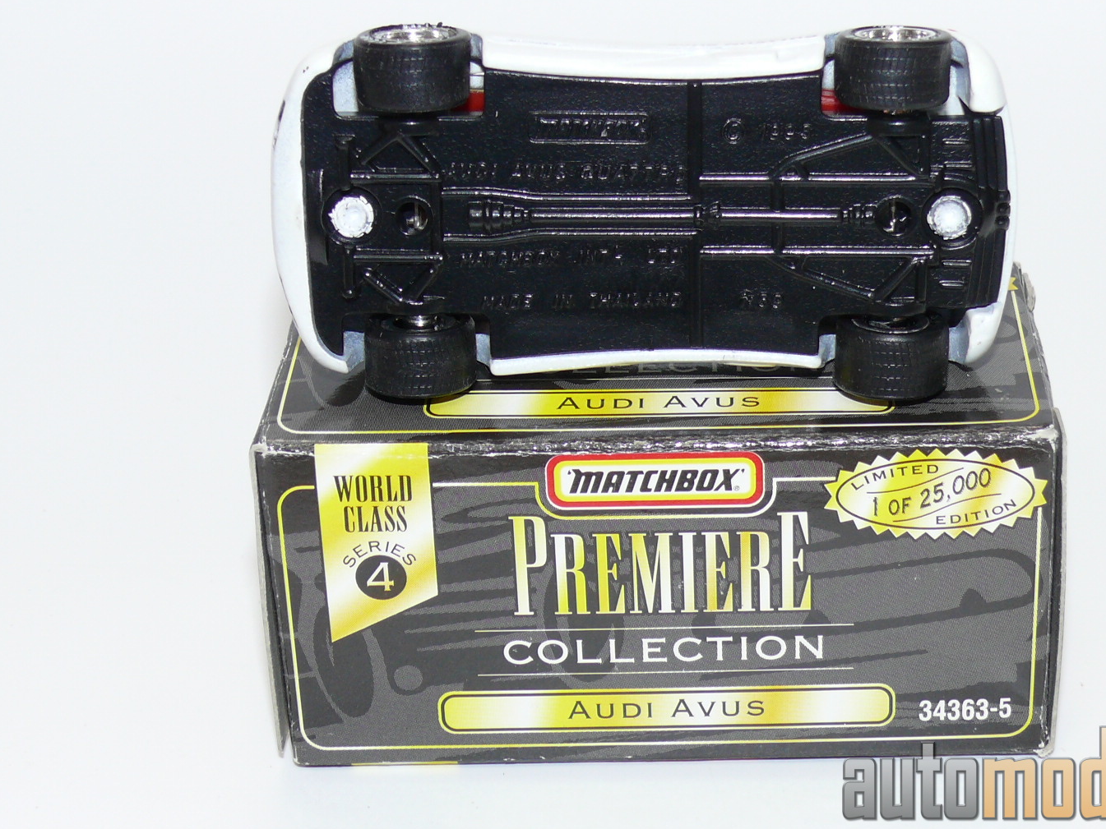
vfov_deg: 16.8
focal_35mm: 88
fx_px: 2812
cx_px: 653
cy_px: 358
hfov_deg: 22.2
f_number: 4
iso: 100
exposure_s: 1/30
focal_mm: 11.3
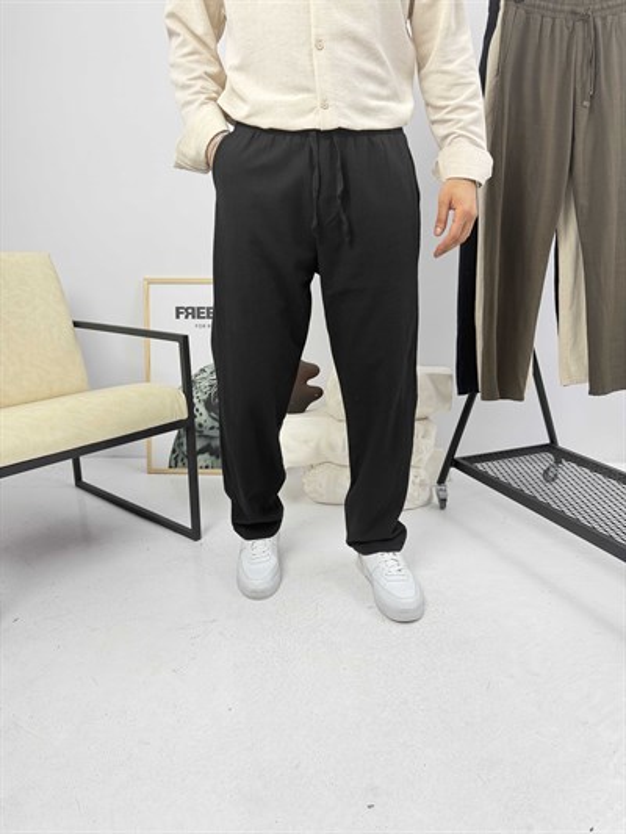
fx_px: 578
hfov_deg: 56.8
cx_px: 313
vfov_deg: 71.6
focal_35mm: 24
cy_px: 417
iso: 160
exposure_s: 1/121
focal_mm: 6.76
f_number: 1.78
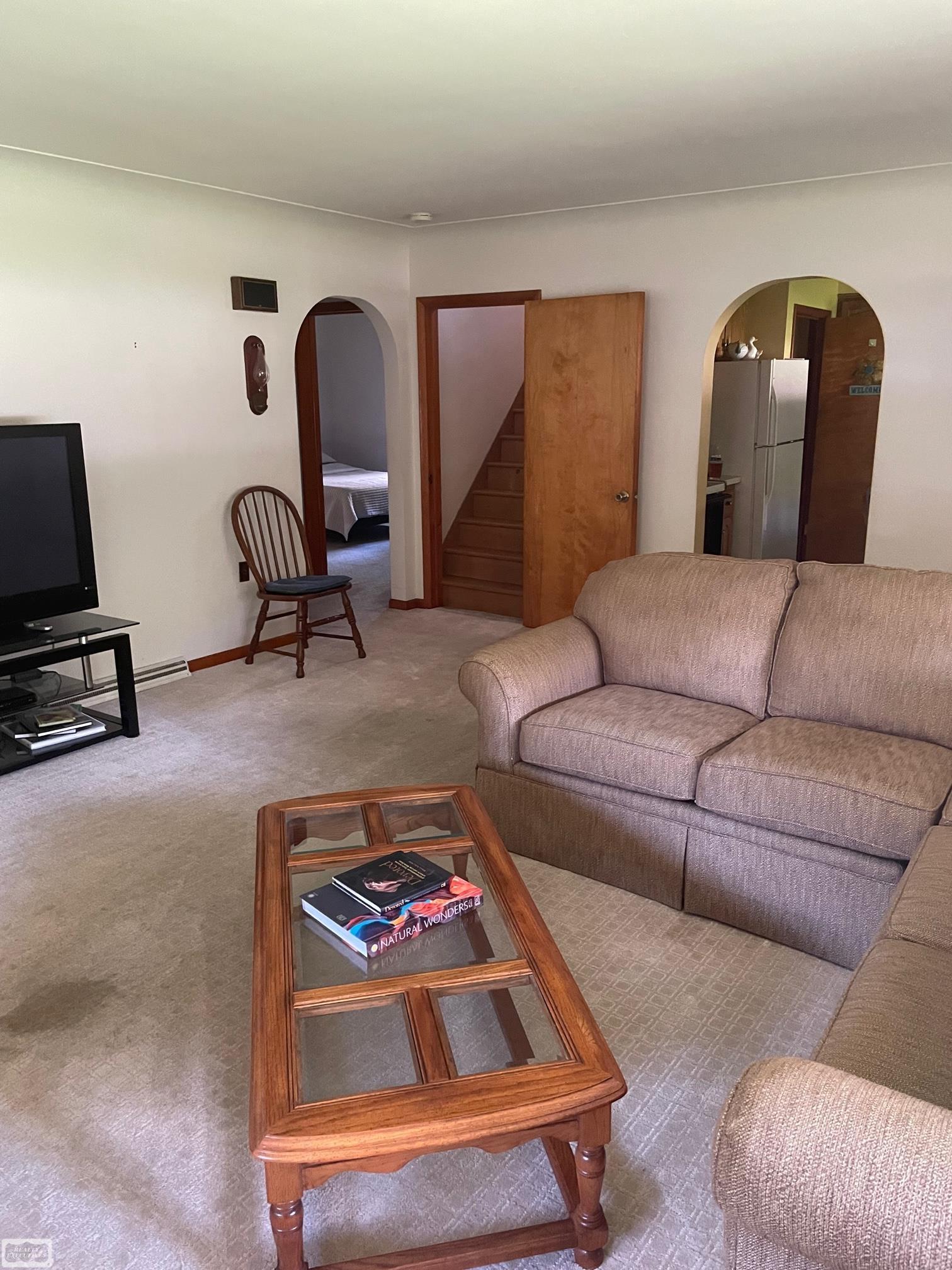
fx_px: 953
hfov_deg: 53.1
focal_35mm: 26
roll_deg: +2.1
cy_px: 635
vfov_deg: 67.3
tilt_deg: -12.5
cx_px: 476
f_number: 1.6
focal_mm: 4.2
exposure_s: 1/53
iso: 500
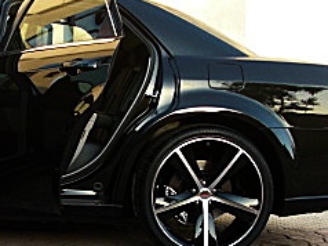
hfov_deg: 19.4
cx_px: -30
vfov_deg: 15.1
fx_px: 918
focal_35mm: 97
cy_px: 210
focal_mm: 6.3
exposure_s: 1/80
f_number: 2.8
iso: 100
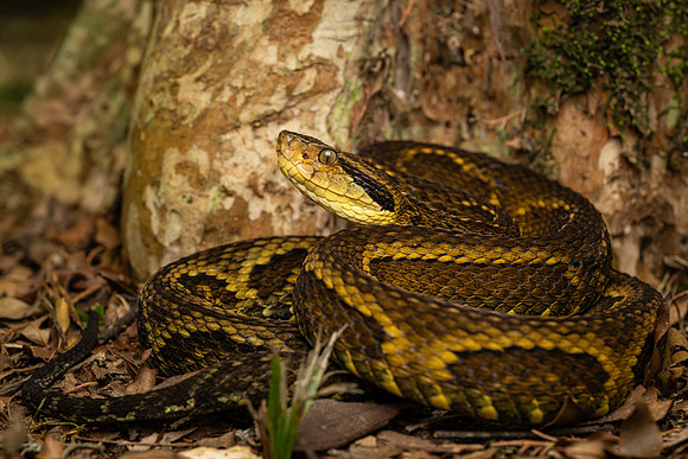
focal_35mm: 113
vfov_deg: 12.1
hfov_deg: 18.1
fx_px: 2165
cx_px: 347
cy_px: 248
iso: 640
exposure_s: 1/200
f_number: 8
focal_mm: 105
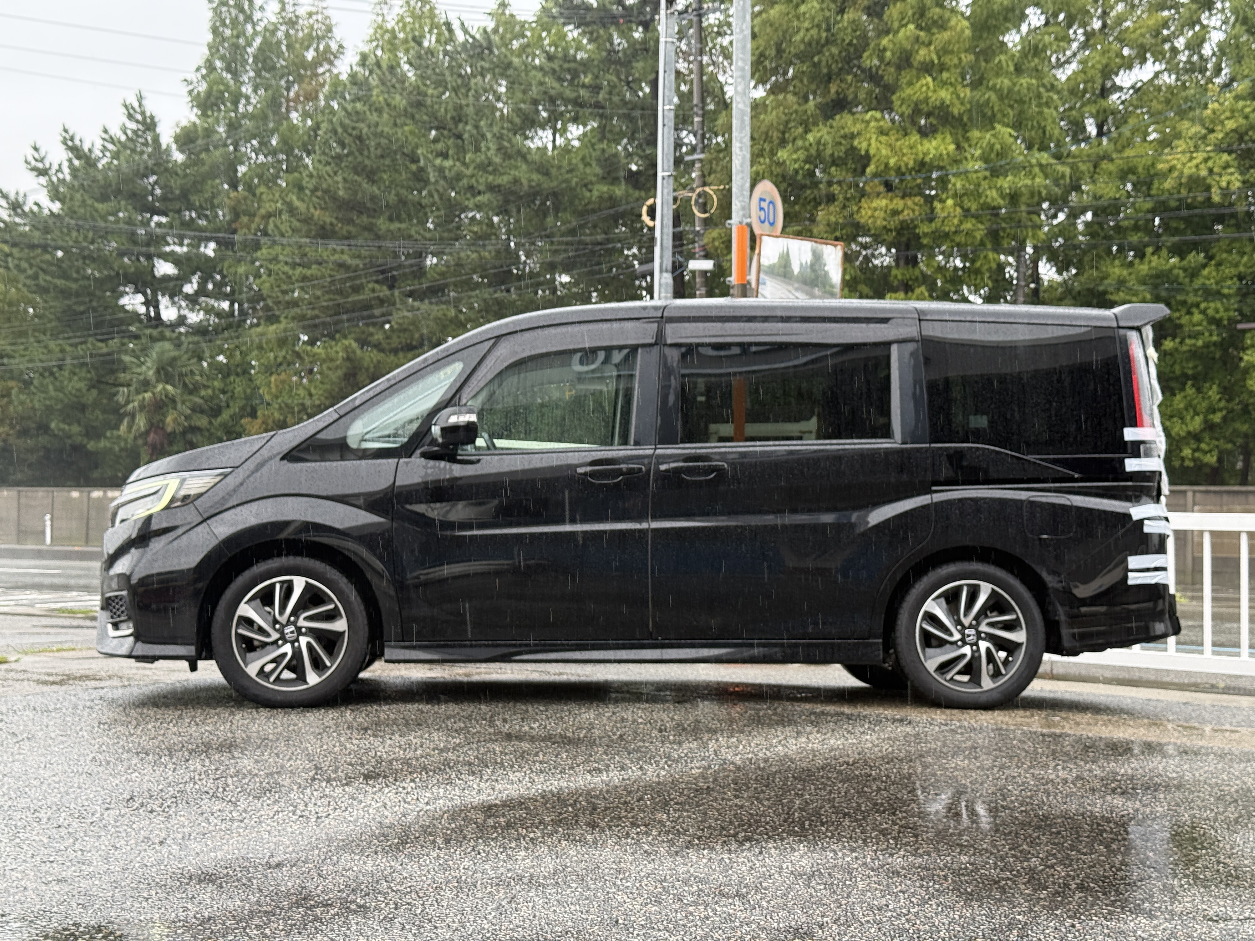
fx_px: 1740
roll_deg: -0.7
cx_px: 628
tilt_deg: +1.7
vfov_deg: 30.3
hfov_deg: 39.7
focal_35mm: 48
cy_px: 470
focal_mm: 6.76
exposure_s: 1/227
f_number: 1.78
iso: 80
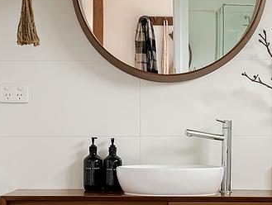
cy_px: 121
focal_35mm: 49
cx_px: 159
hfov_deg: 38.7
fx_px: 386
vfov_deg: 29.7
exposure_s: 1/110
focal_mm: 4.25
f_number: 1.8
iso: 100
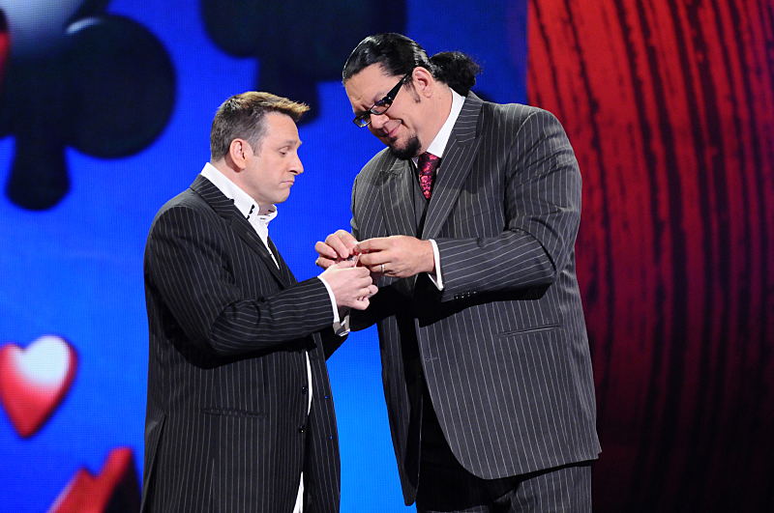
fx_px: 4831
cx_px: 387
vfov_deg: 6.1
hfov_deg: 9.2
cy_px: 256
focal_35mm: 225
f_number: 2.8
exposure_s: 1/160
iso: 1600
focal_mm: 150
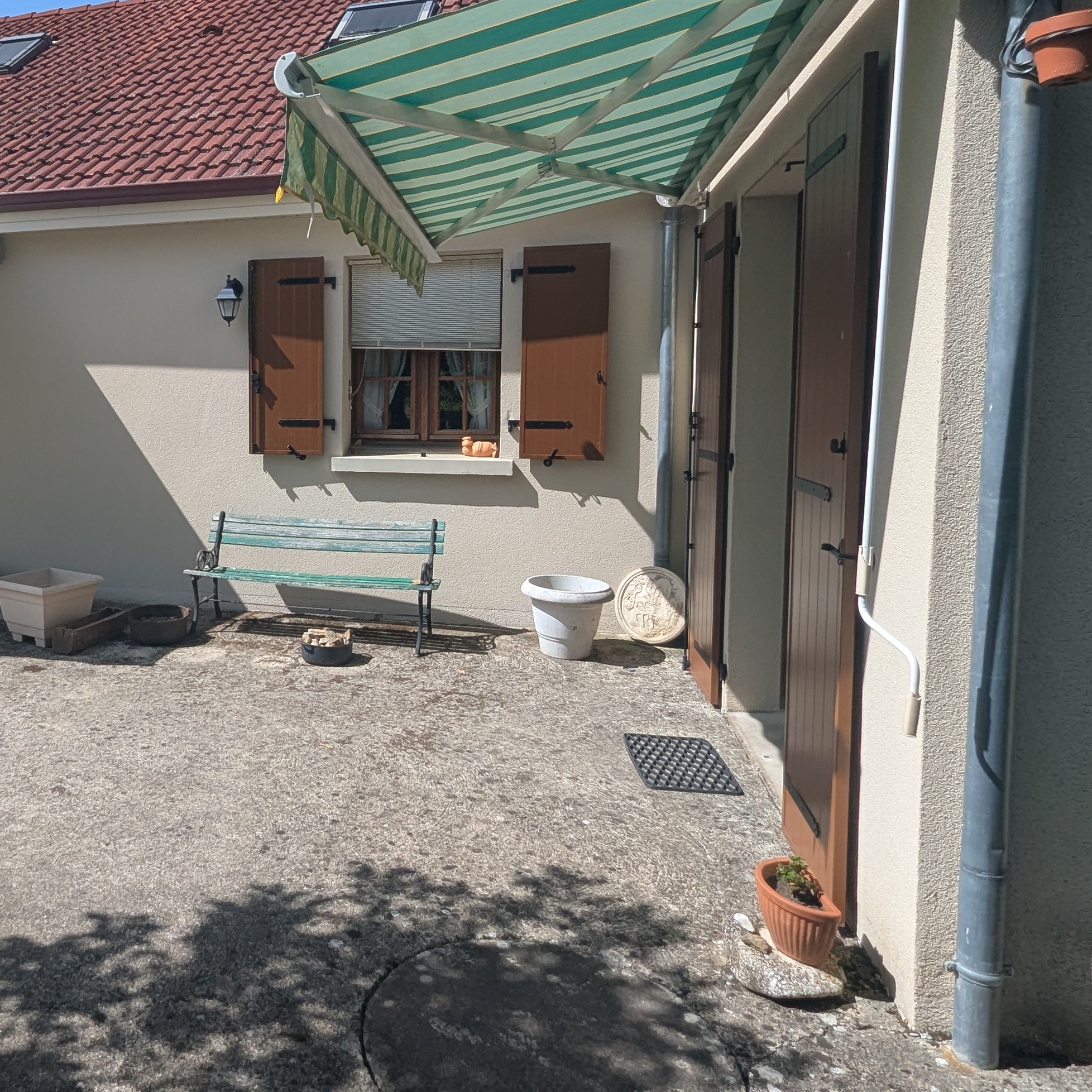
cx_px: 228
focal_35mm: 24
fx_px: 857
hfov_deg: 60.1
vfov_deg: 64.6
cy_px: 454
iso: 47
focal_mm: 1.95
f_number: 2.2
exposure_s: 1/1178
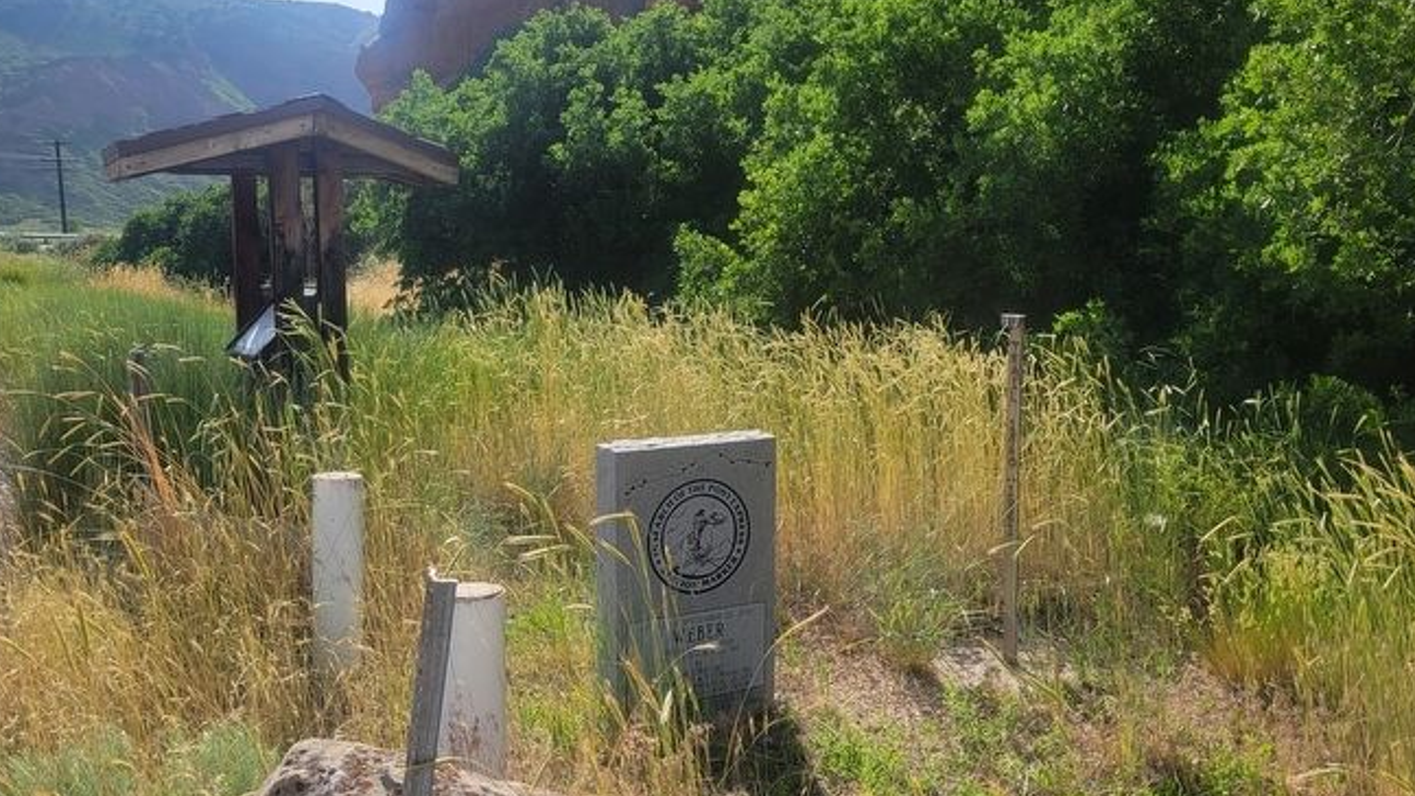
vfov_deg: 33.7
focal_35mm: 35
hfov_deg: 56.6
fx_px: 1313
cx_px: 737
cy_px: 350
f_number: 1.8
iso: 40
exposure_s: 1/1789
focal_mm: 5.4
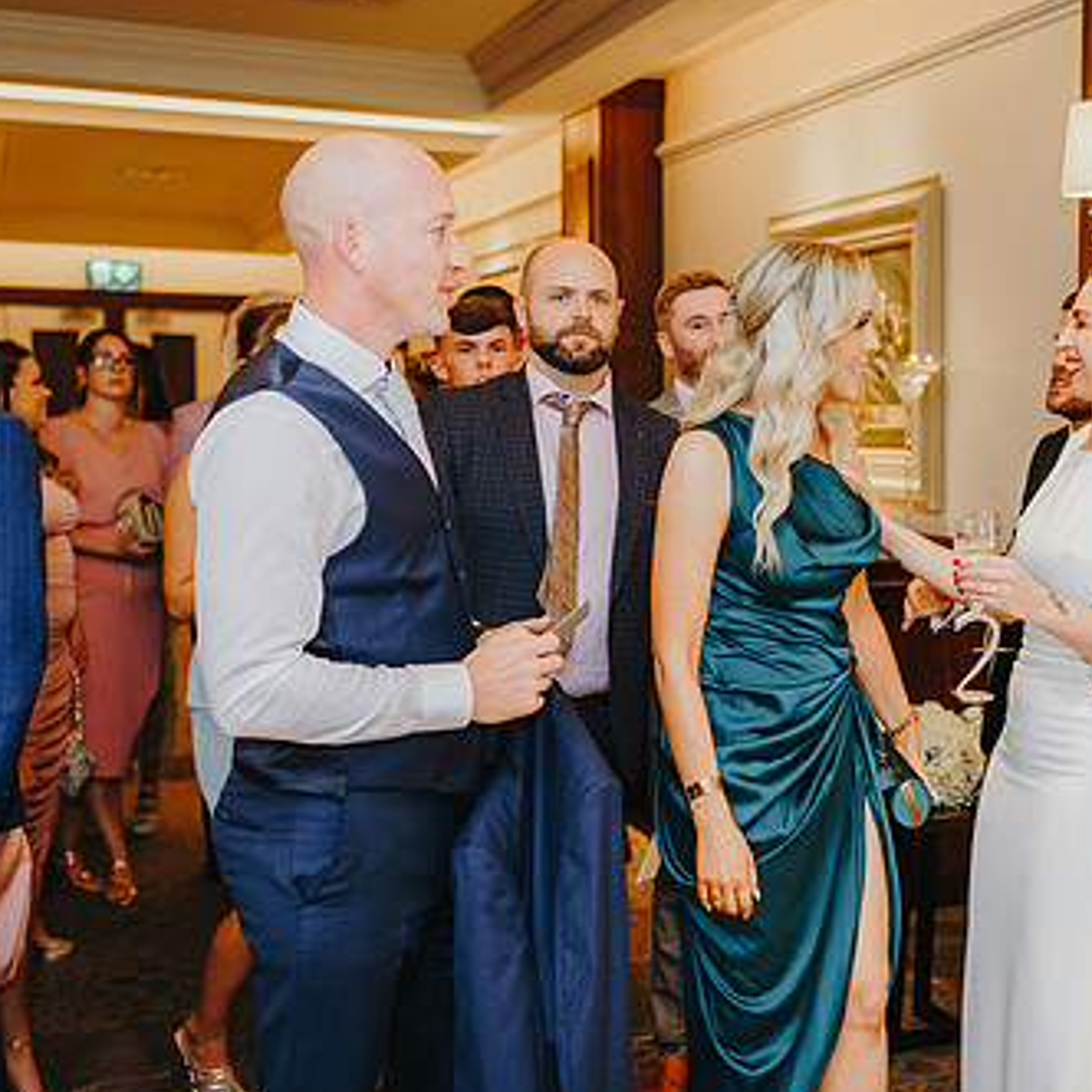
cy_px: 564
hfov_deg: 32.1
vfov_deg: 32.8
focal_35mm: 52
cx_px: 829
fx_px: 1856
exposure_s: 1/200
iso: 1000
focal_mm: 35
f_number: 2.2
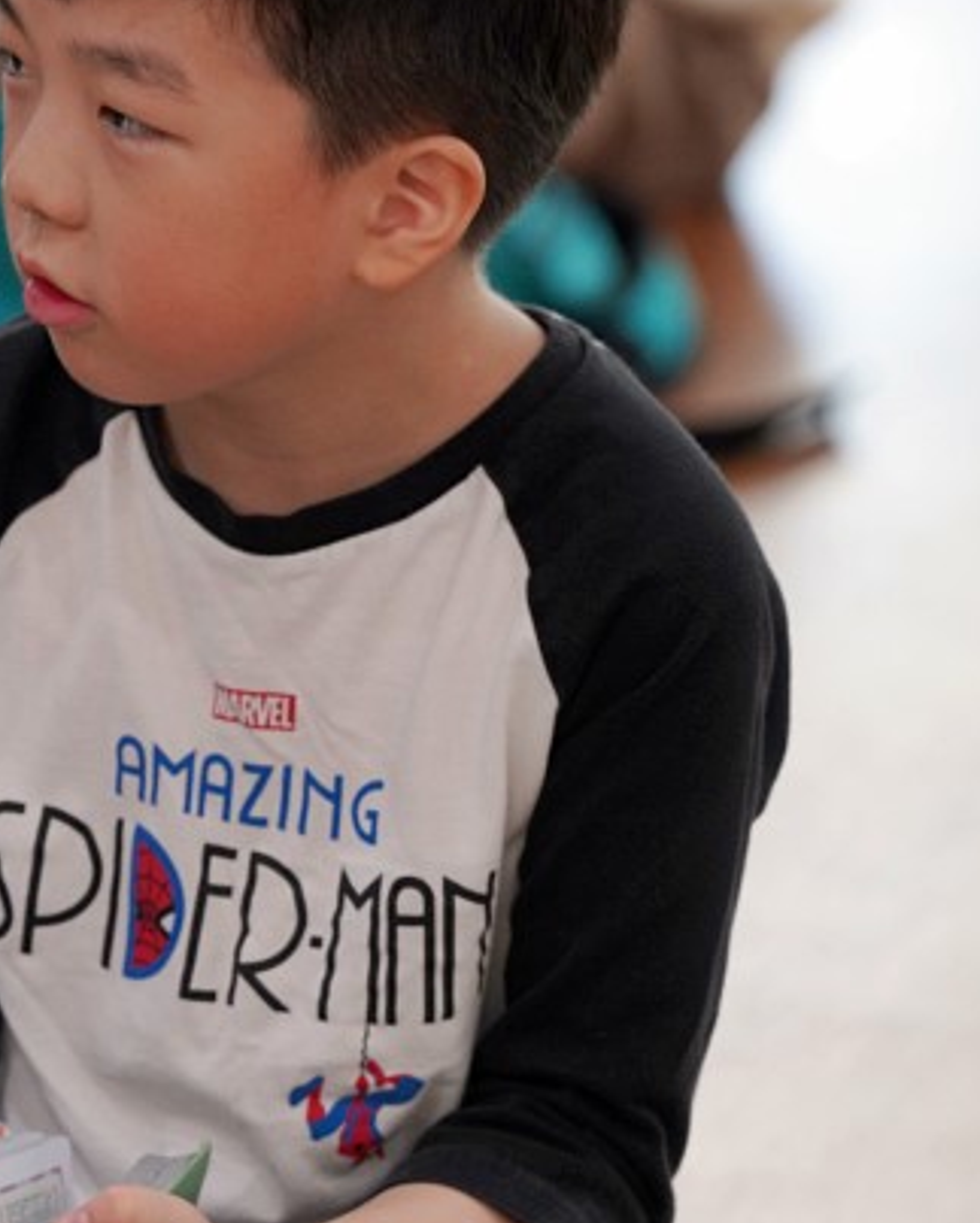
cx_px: 273
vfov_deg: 5.4
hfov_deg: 4.3
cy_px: 628
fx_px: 12965
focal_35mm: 358
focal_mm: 171
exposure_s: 1/200
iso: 1250
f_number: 4
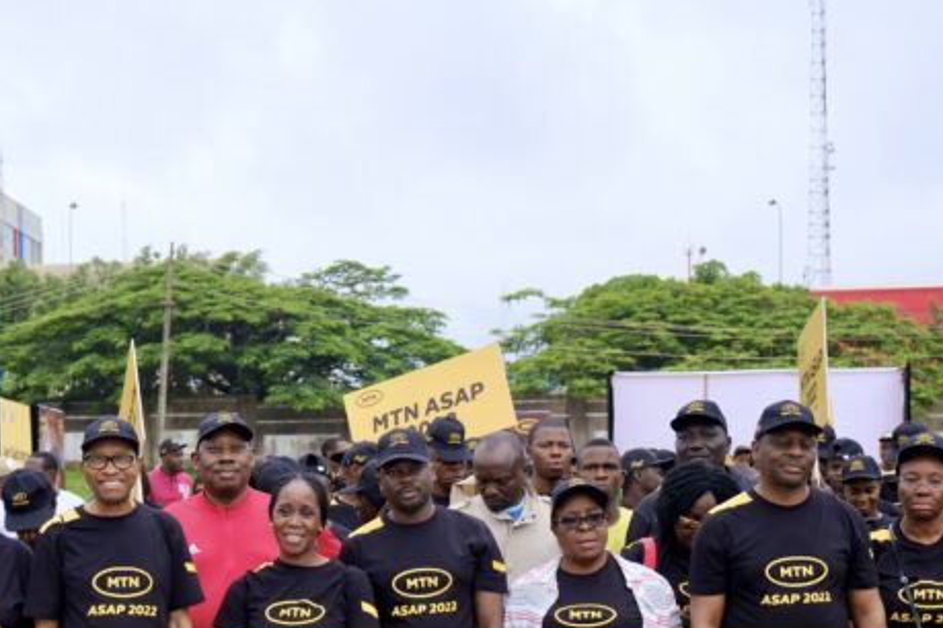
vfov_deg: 18.8
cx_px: 279
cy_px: 488
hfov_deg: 27.8
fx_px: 1886
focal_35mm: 72
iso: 800
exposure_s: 1/640
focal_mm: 28.9
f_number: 4
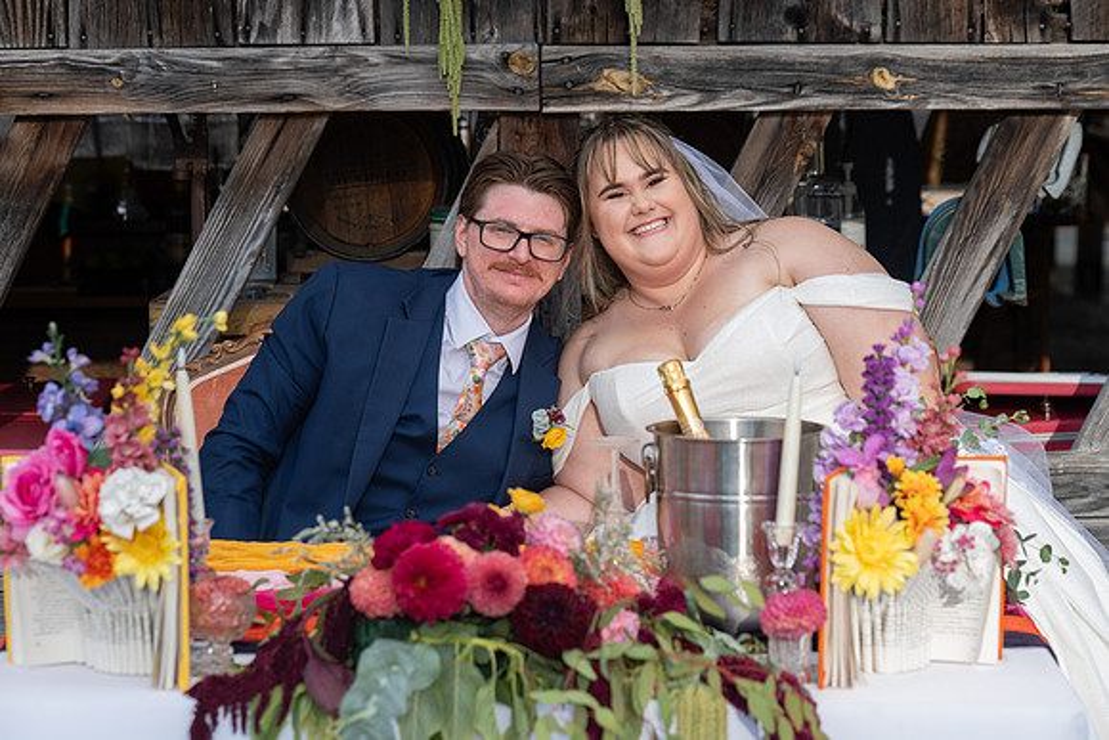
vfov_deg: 15.5
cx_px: 554
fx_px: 2711
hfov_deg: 23.1
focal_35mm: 88
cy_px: 370
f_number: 4.5
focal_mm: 88
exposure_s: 1/1600
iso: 400
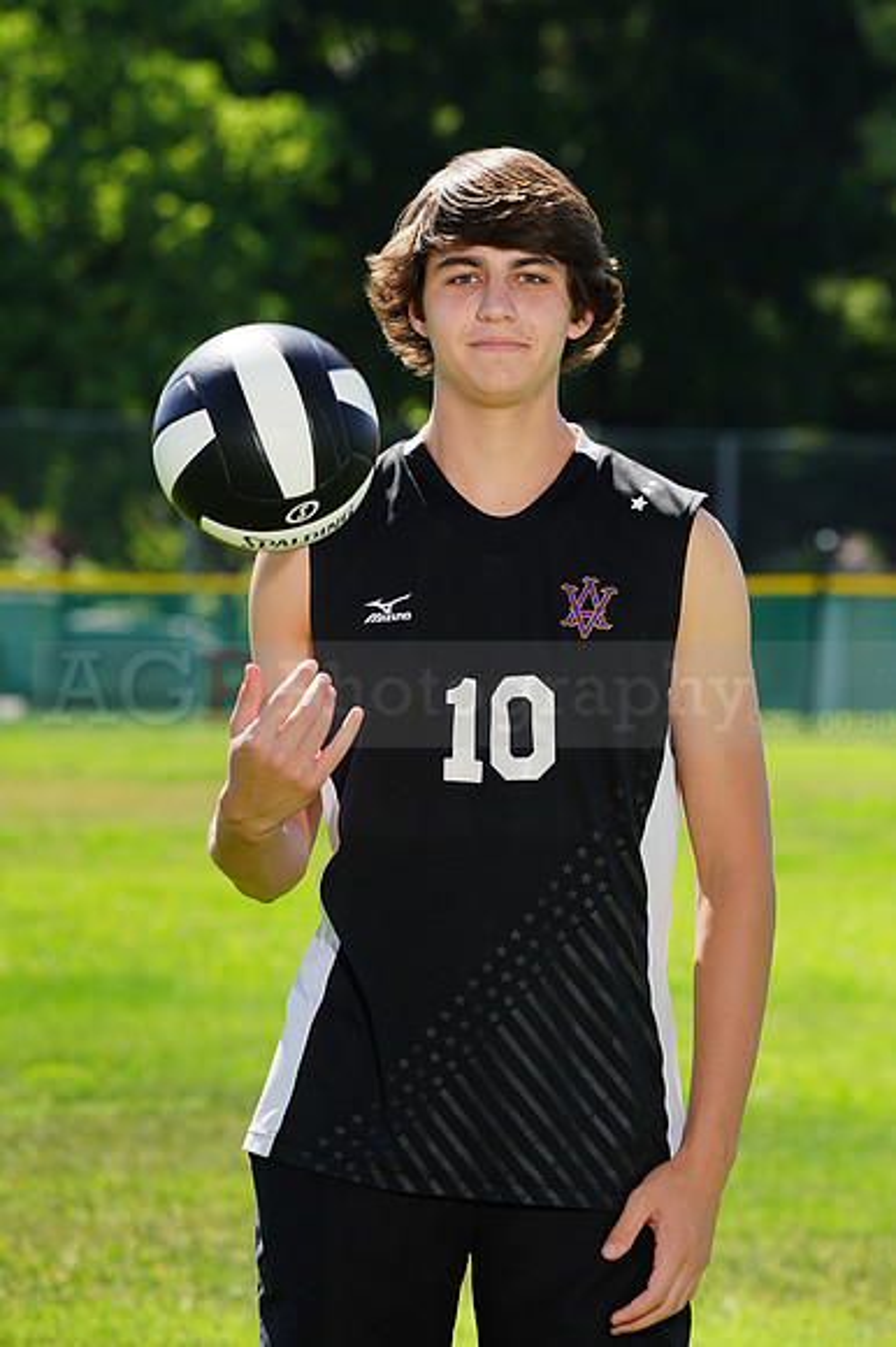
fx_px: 10428
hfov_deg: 4.9
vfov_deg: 7.4
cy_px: 674
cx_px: 448
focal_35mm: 279
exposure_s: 1/200
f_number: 11
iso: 200
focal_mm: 279
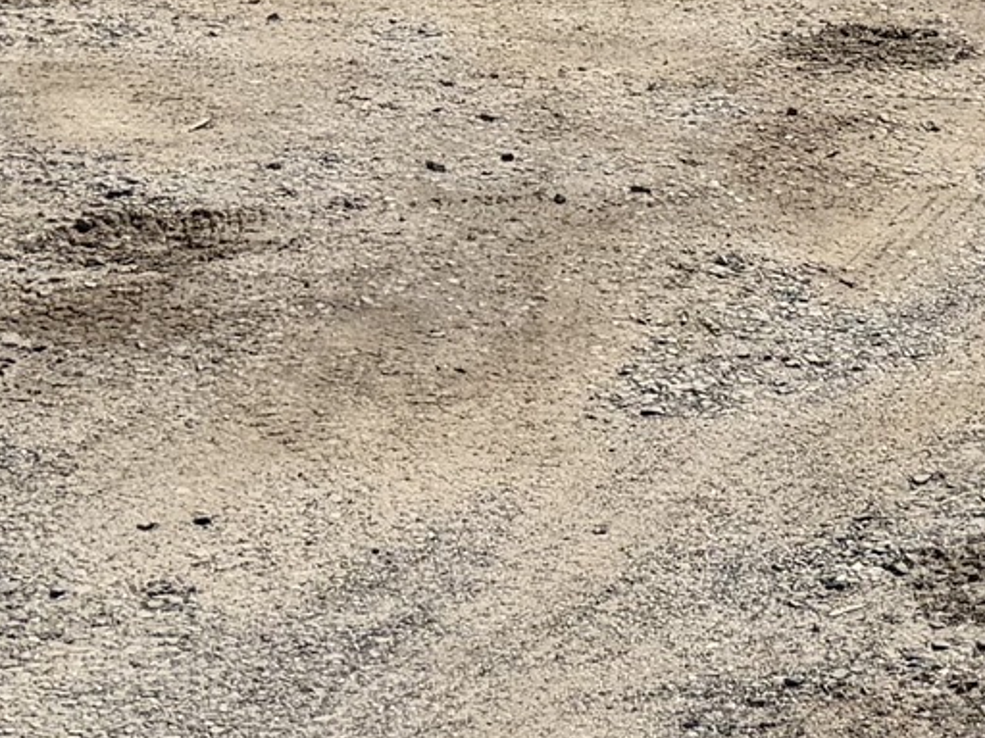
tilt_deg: -8.7
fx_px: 4098
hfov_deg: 13.1
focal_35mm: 144
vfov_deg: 9.9
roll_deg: -0.2
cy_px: -482
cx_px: 1379
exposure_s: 1/4975
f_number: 1.78
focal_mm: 6.76
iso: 80
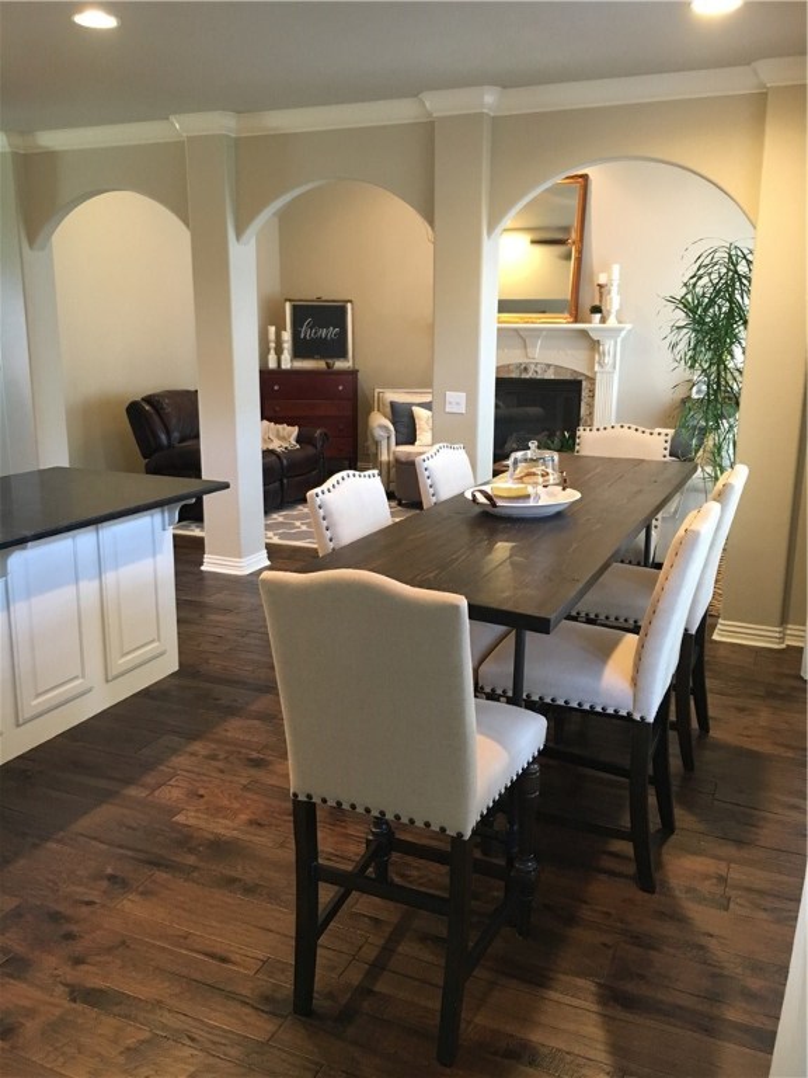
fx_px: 903
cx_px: 404
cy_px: 539
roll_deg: +0.1
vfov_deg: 61.7
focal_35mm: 29
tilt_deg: -11.7
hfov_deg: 48.2
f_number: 2.2
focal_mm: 4.15
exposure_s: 1/24
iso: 200
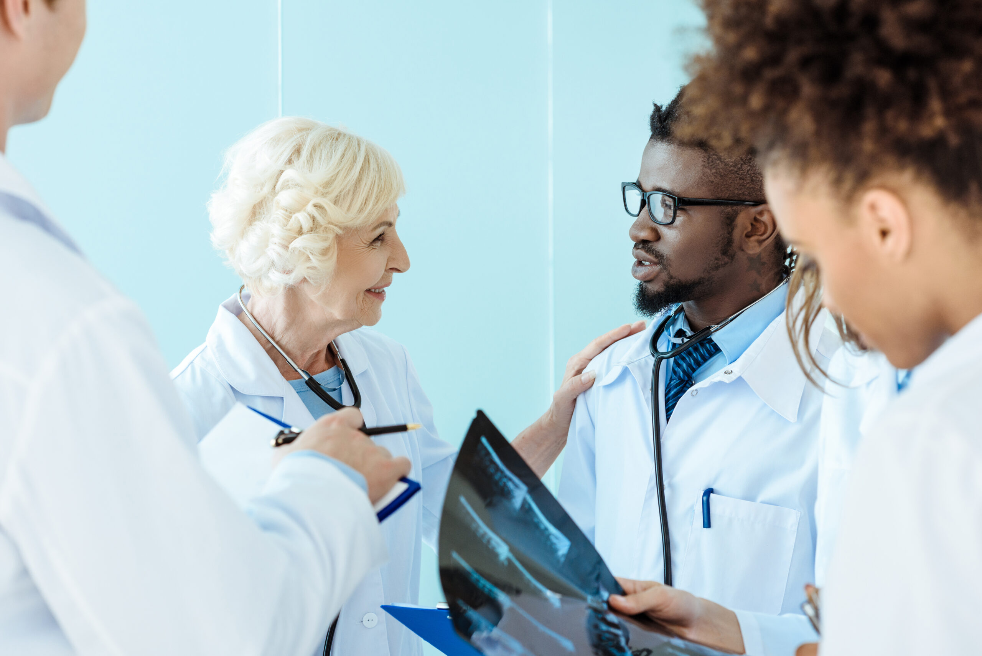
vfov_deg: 16.1
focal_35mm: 85
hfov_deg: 23.9
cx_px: 491
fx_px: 2319
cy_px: 328
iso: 320
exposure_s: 1/160
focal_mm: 85
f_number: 4.5
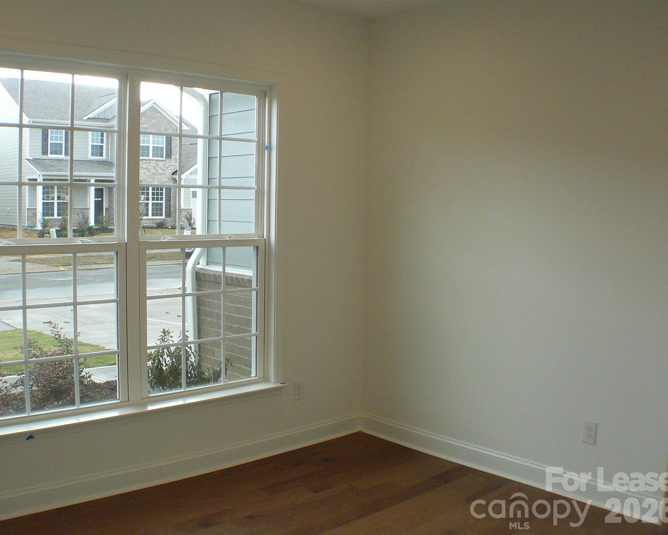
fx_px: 969
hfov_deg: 38.0
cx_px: 323
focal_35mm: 49
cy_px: 268
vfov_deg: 30.8
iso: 200
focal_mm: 7
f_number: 3.3
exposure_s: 1/320
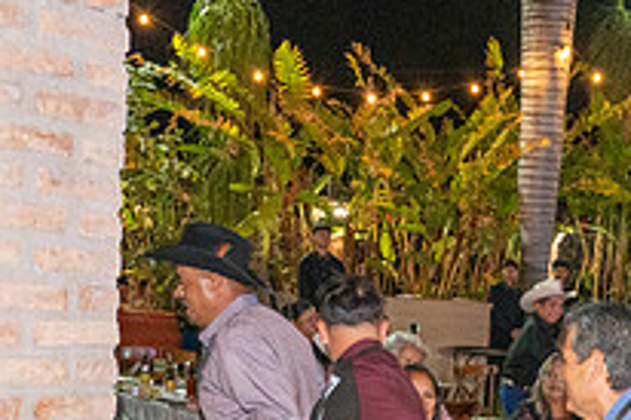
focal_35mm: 79
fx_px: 1384
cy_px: 529
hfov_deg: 24.4
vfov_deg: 16.4
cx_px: 652
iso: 2500
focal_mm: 28
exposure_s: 1/80
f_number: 5
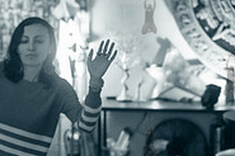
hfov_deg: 18.0
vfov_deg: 12.4
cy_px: 73
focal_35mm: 110
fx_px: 717
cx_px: -15
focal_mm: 35
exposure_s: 1/160
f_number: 2.8
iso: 8000
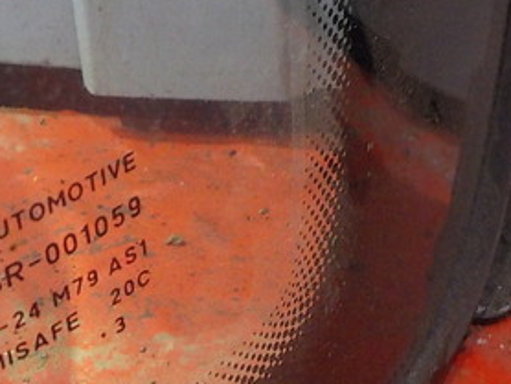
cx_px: 51
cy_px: 281
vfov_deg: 21.2
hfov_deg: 27.2
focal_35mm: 69
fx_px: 1019
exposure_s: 1/15
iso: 450
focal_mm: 4.1
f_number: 3.3
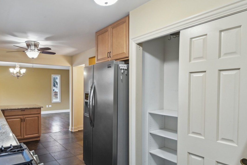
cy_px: 88
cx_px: 95
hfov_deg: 75.0
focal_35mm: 23
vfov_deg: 55.0
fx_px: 158
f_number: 8
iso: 400
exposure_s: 1/8
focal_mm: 10
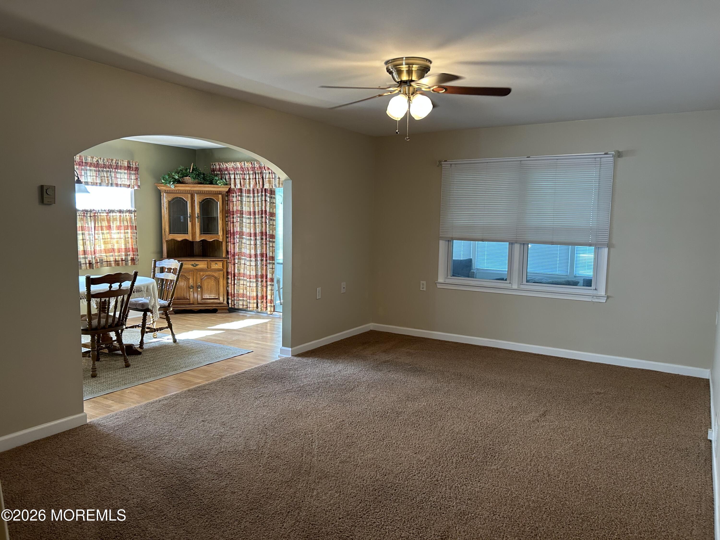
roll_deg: -0.4
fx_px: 541
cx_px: 360
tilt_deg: -6.3
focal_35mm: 26
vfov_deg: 53.1
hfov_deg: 67.3
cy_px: 270
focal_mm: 5.7
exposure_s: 1/60
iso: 100
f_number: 1.5
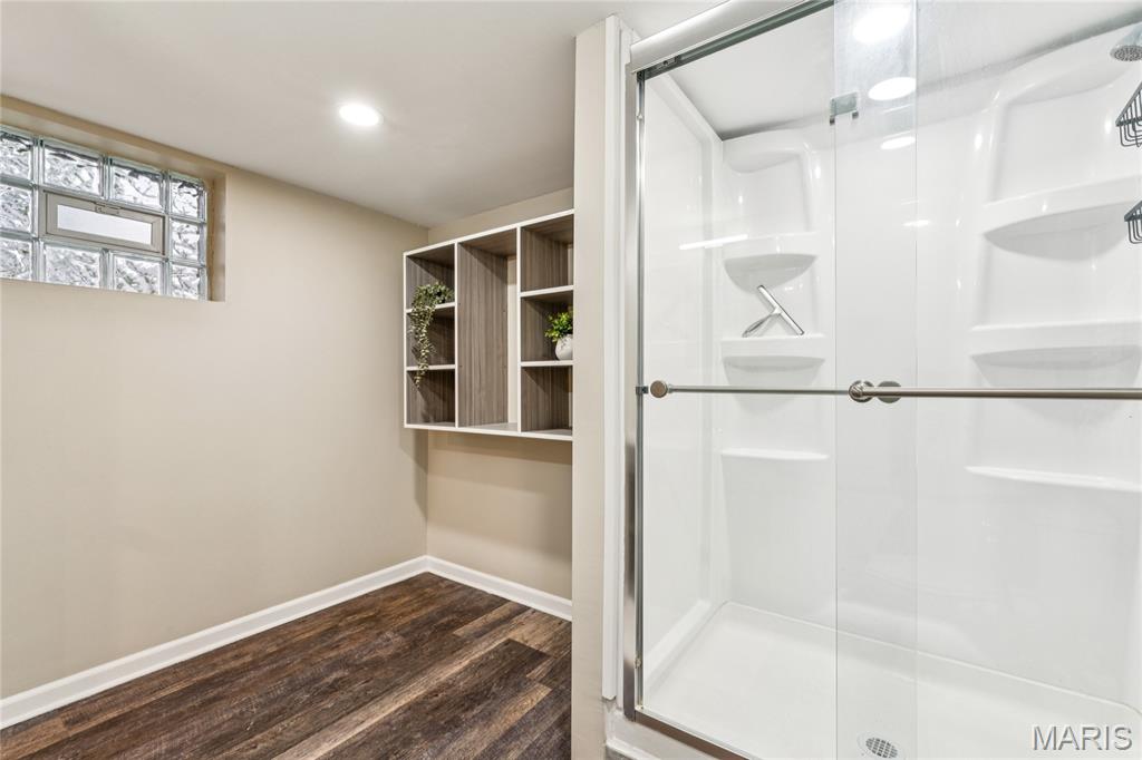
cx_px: 571
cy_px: 380
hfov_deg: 97.5
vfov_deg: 74.4
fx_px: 501
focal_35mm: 16
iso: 320
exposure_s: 1/6
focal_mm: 15.8
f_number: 13
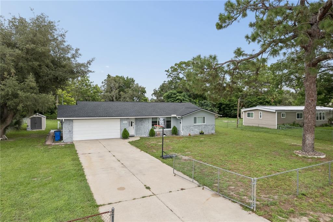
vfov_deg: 57.1
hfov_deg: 78.6
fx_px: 203
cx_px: 166
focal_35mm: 22
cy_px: 111
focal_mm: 8.4
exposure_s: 1/730
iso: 100
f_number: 2.8
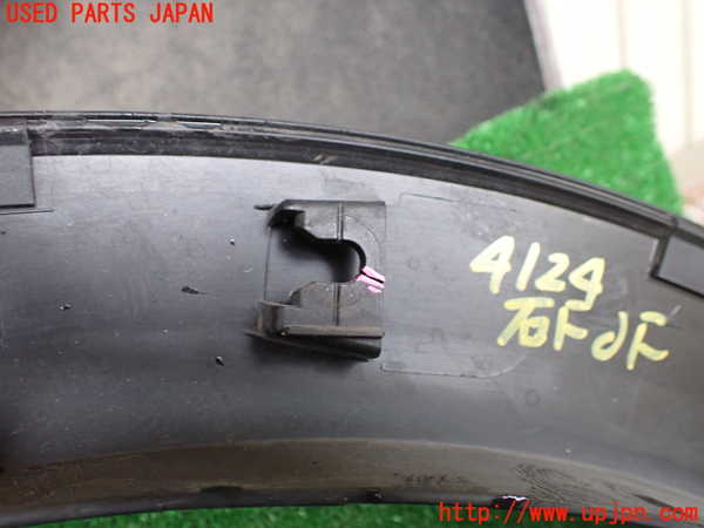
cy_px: 264
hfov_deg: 60.0
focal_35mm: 30
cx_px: 352
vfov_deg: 46.8
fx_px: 610
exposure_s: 1/100
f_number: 2.3
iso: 800
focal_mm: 5.4
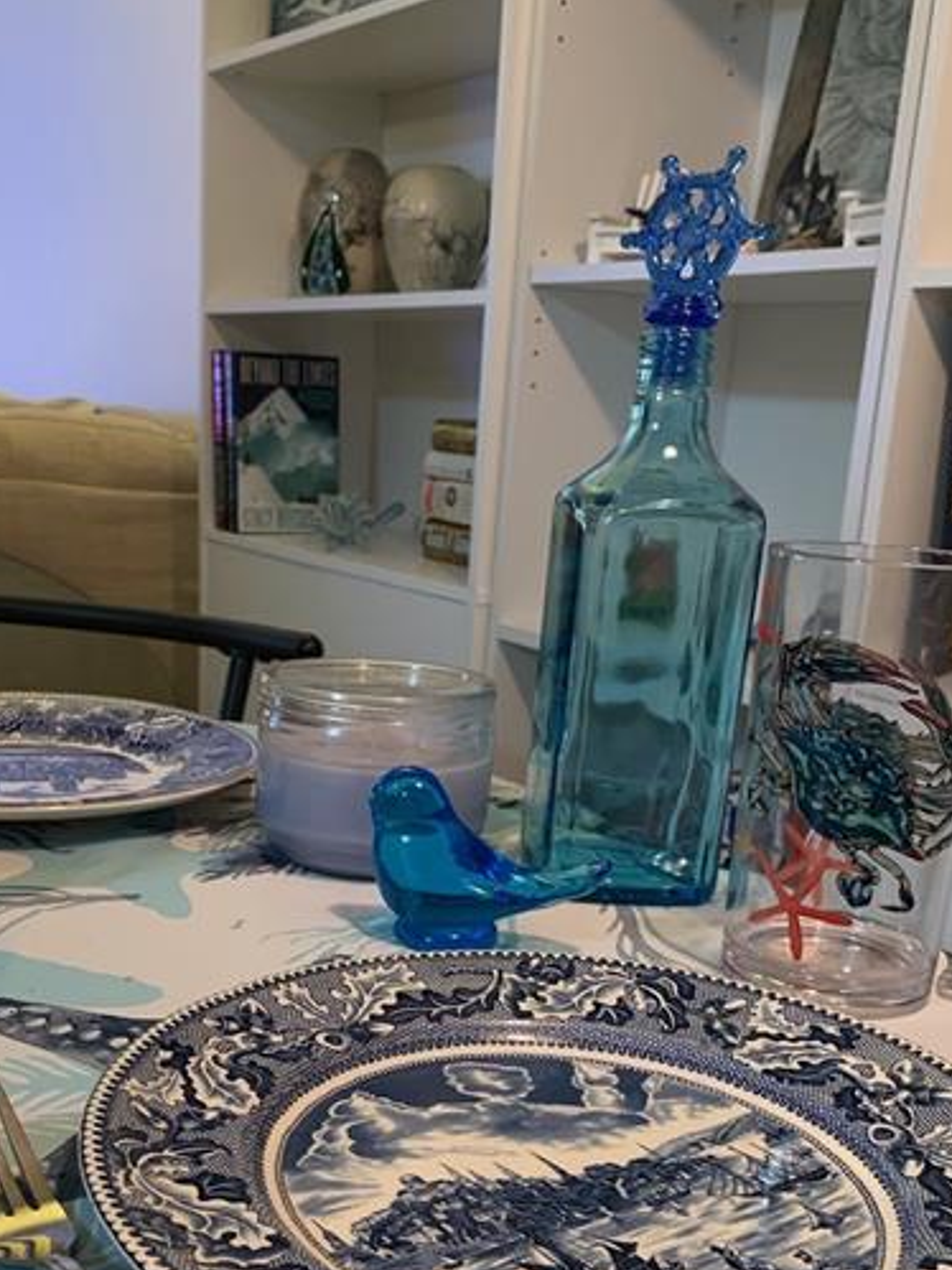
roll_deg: -2.8
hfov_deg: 35.7
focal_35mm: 40
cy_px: 850
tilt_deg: -16.7
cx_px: 351
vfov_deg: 46.1
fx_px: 1467
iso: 320
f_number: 1.8
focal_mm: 4.25
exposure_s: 1/30
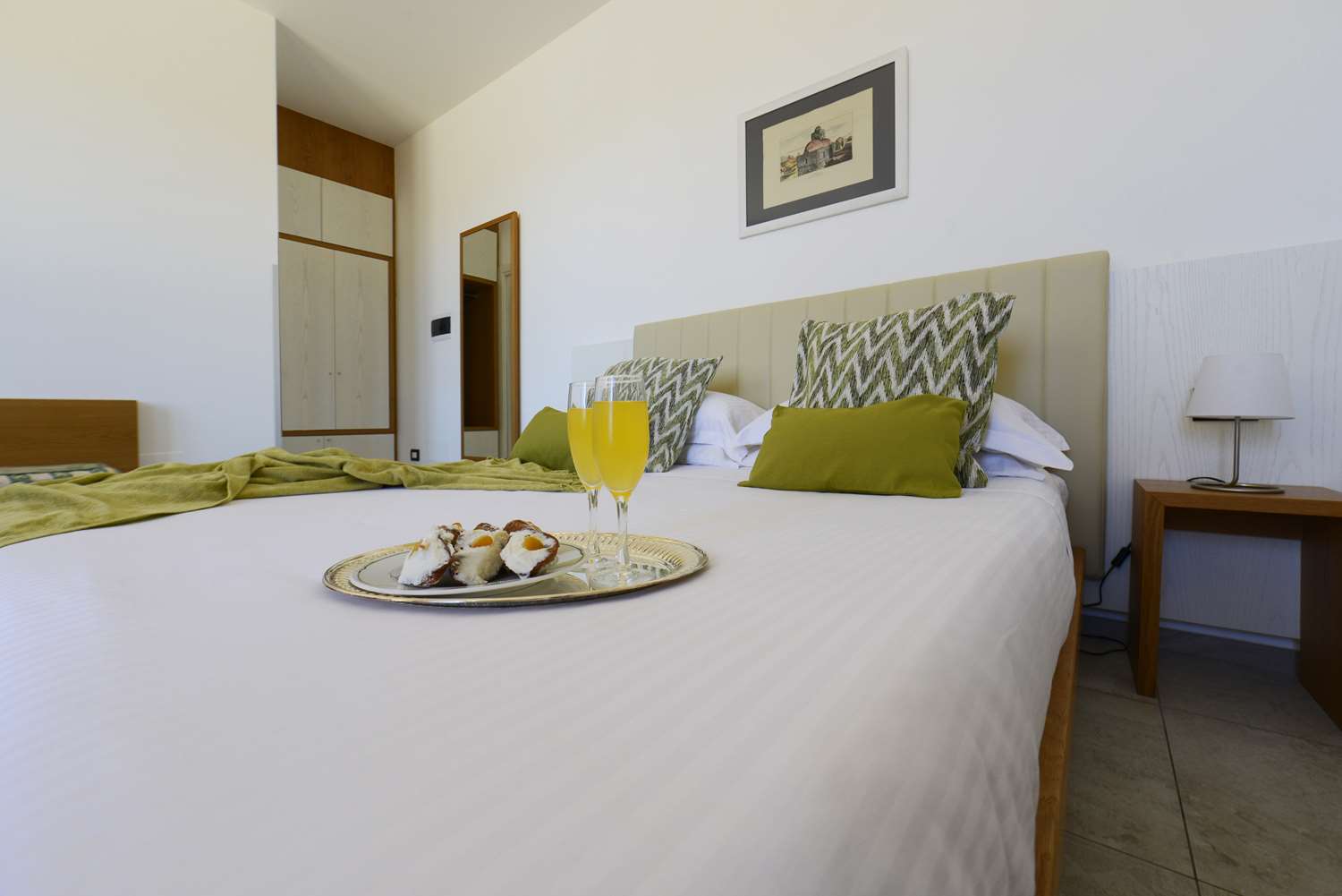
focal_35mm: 14
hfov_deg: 104.2
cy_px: 448
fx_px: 522
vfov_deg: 81.2
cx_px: 671
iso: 400
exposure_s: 1/80
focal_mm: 14
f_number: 6.3
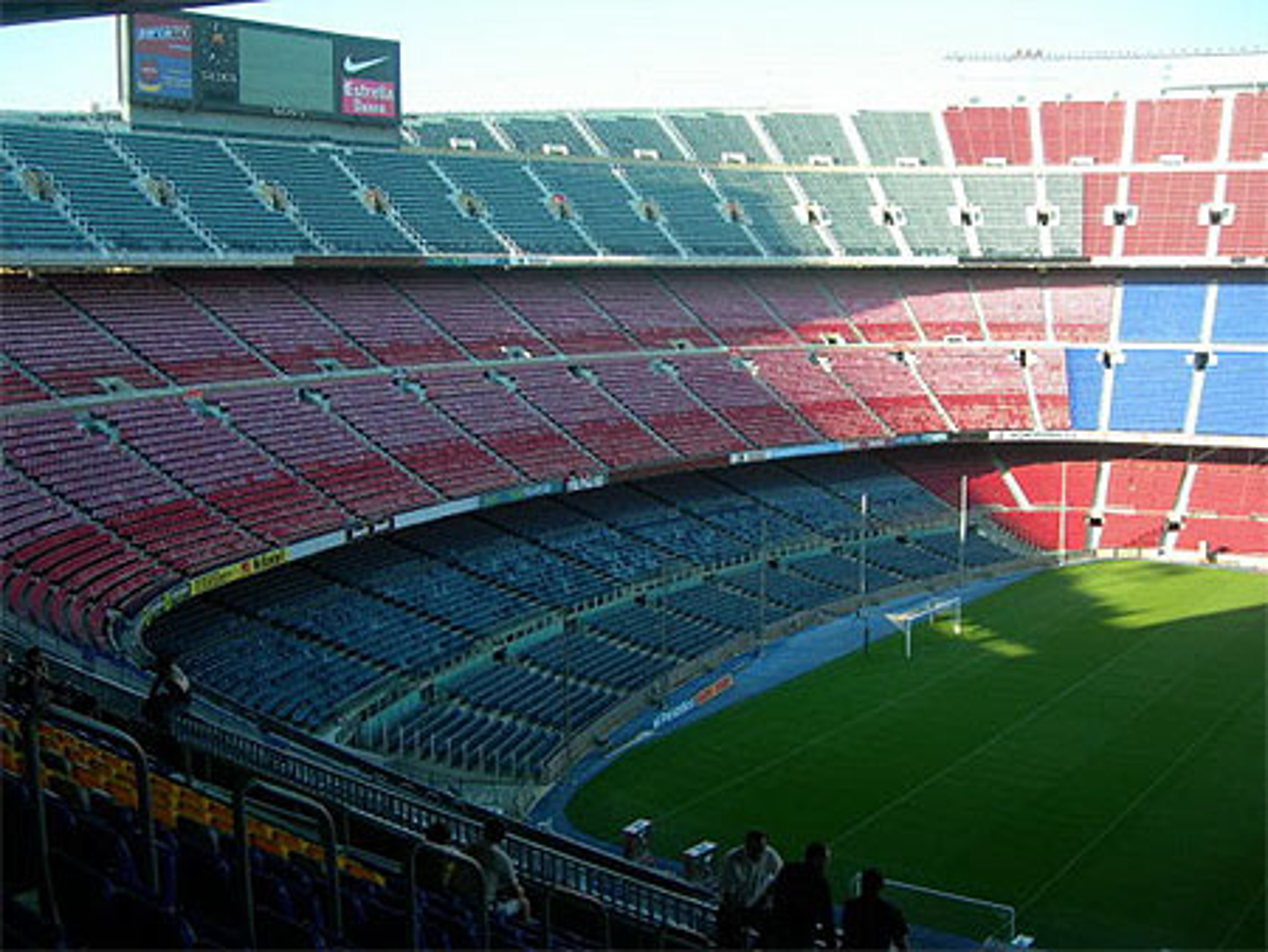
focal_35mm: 38
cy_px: 476
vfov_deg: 37.8
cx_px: 634
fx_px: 1393
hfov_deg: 49.0
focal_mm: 7.8
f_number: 2.8
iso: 50
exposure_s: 1/223
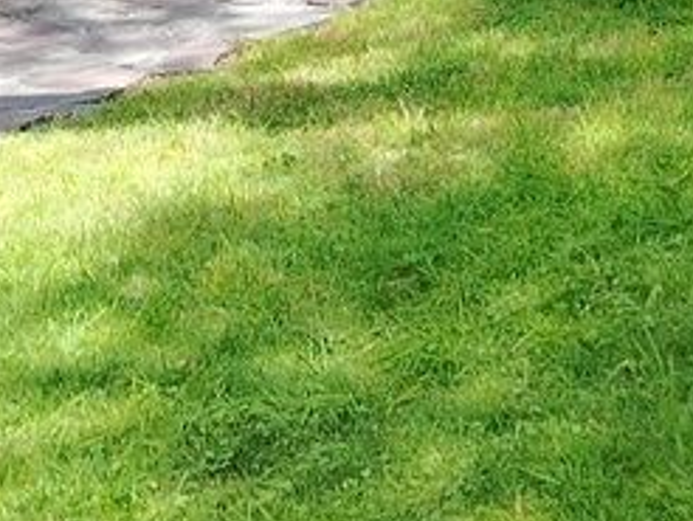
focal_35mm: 117
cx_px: 913
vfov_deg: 11.9
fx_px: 2345
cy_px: -360
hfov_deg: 15.9
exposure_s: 1/234
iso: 100
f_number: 1.75
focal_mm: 5.25
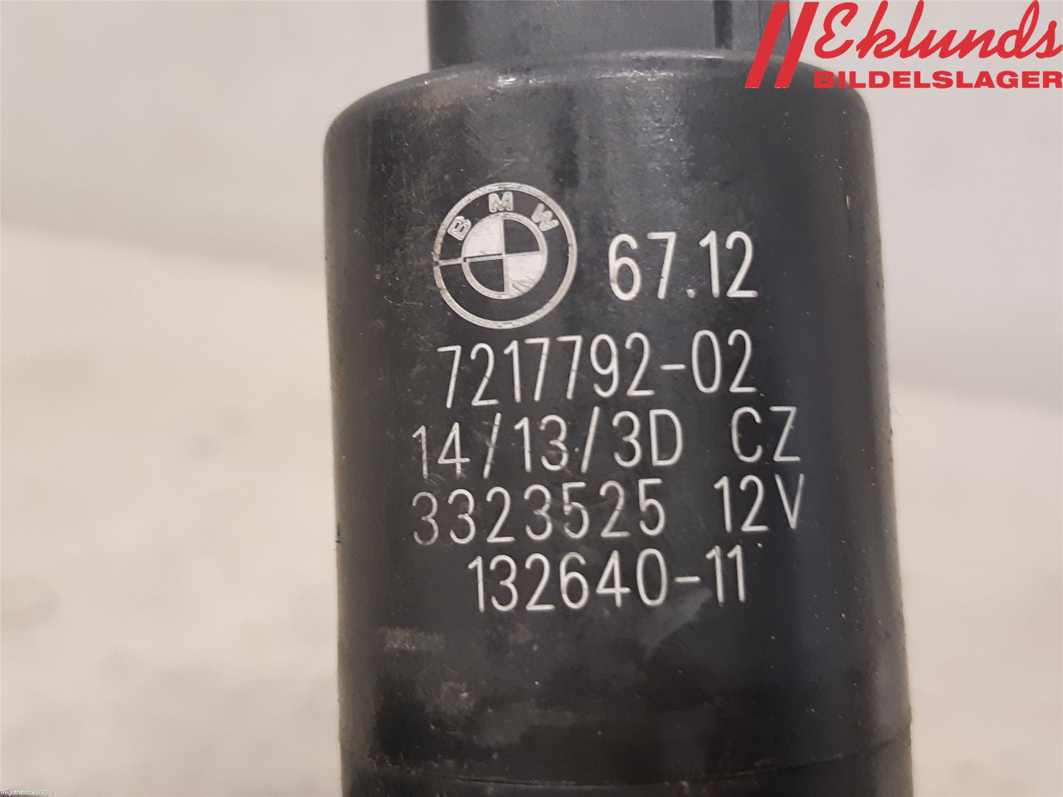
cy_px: 398
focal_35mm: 26
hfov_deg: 67.3
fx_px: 798
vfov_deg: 53.1
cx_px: 532
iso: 250
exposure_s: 1/33
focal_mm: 3.93
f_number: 1.7
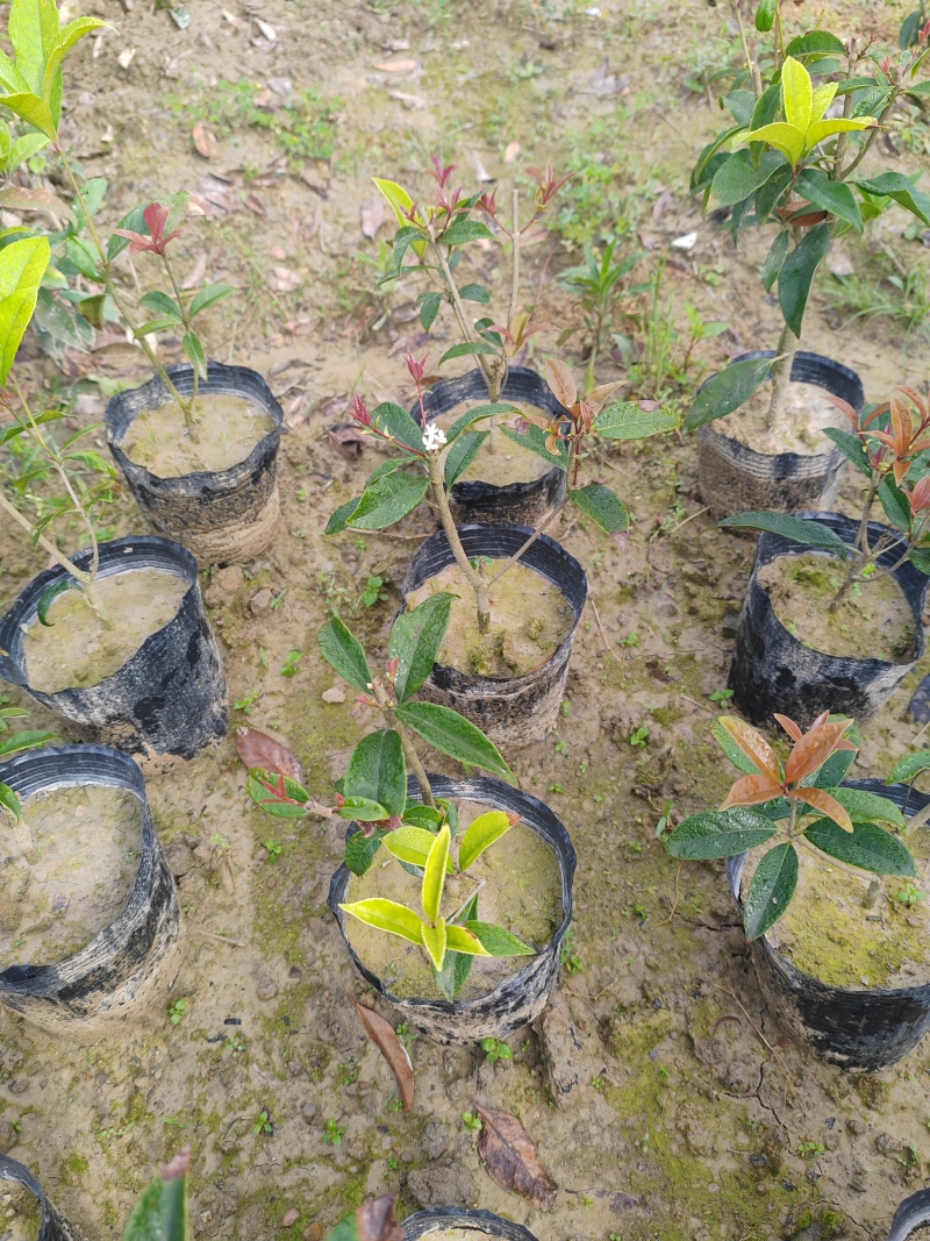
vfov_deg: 65.3
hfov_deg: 51.3
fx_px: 967
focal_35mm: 27
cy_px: 620
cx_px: 465
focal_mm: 6.14
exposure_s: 1/110
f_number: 1.8
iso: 50
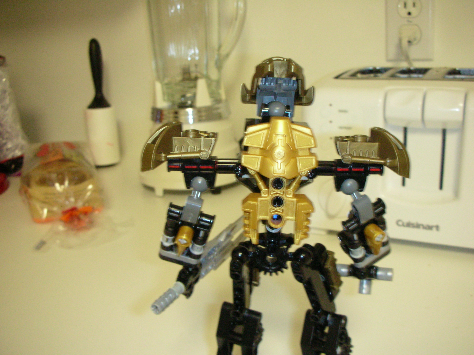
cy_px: 178
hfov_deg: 52.6
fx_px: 479
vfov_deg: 40.7
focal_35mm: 35
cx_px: 237
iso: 200
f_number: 3
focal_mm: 5.8
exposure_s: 1/10.5
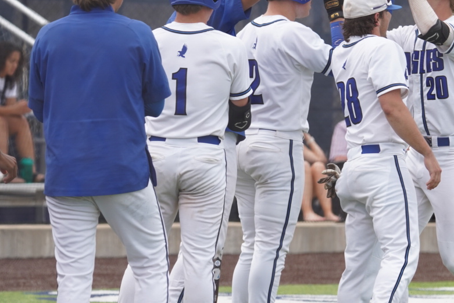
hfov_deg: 3.9
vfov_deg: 2.6
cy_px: 177
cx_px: 344
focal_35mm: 530
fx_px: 6689
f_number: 5.6
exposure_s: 1/800
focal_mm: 256
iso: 400
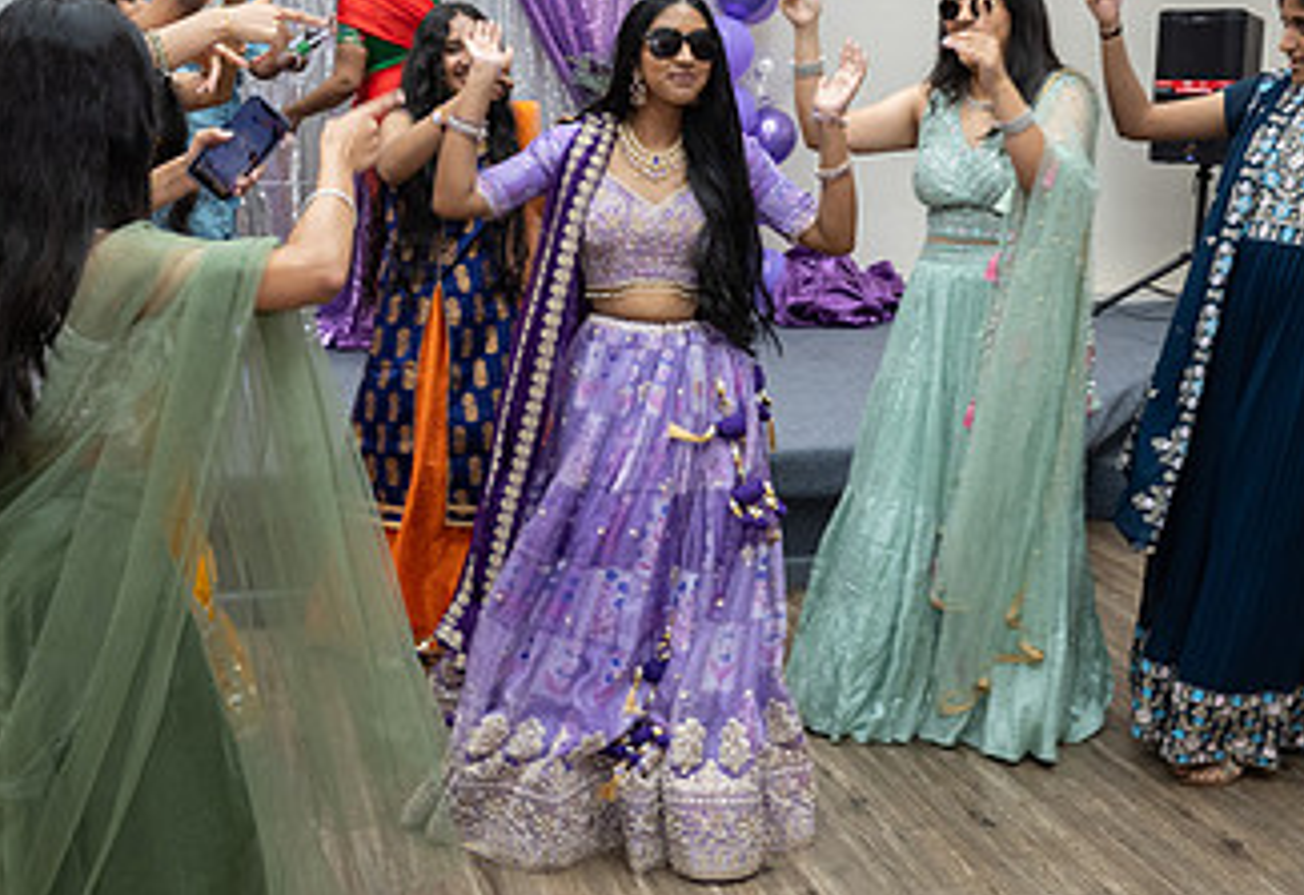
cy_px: 381
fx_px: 1681
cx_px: 590
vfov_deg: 29.8
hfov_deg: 42.3
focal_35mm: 46
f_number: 4.5
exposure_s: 1/160
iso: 1000
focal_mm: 24
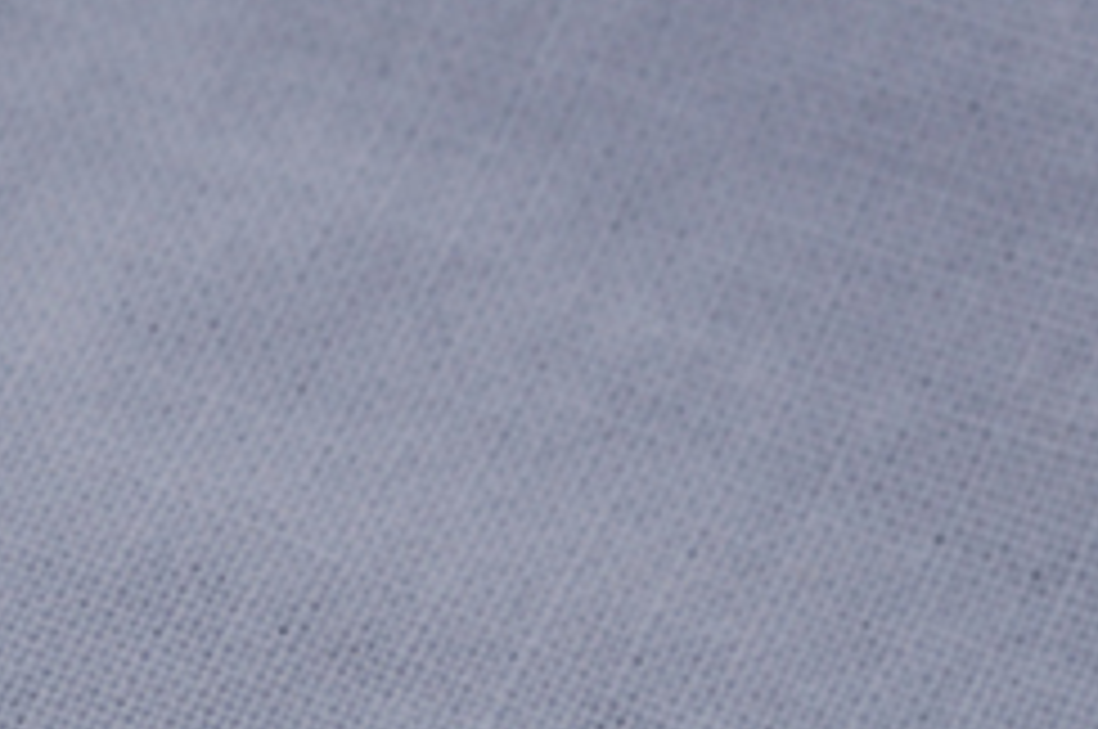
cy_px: 1120
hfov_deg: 3.3
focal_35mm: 621
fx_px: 18914
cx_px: 1701
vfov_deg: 2.2
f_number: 10
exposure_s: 1/250
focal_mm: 105
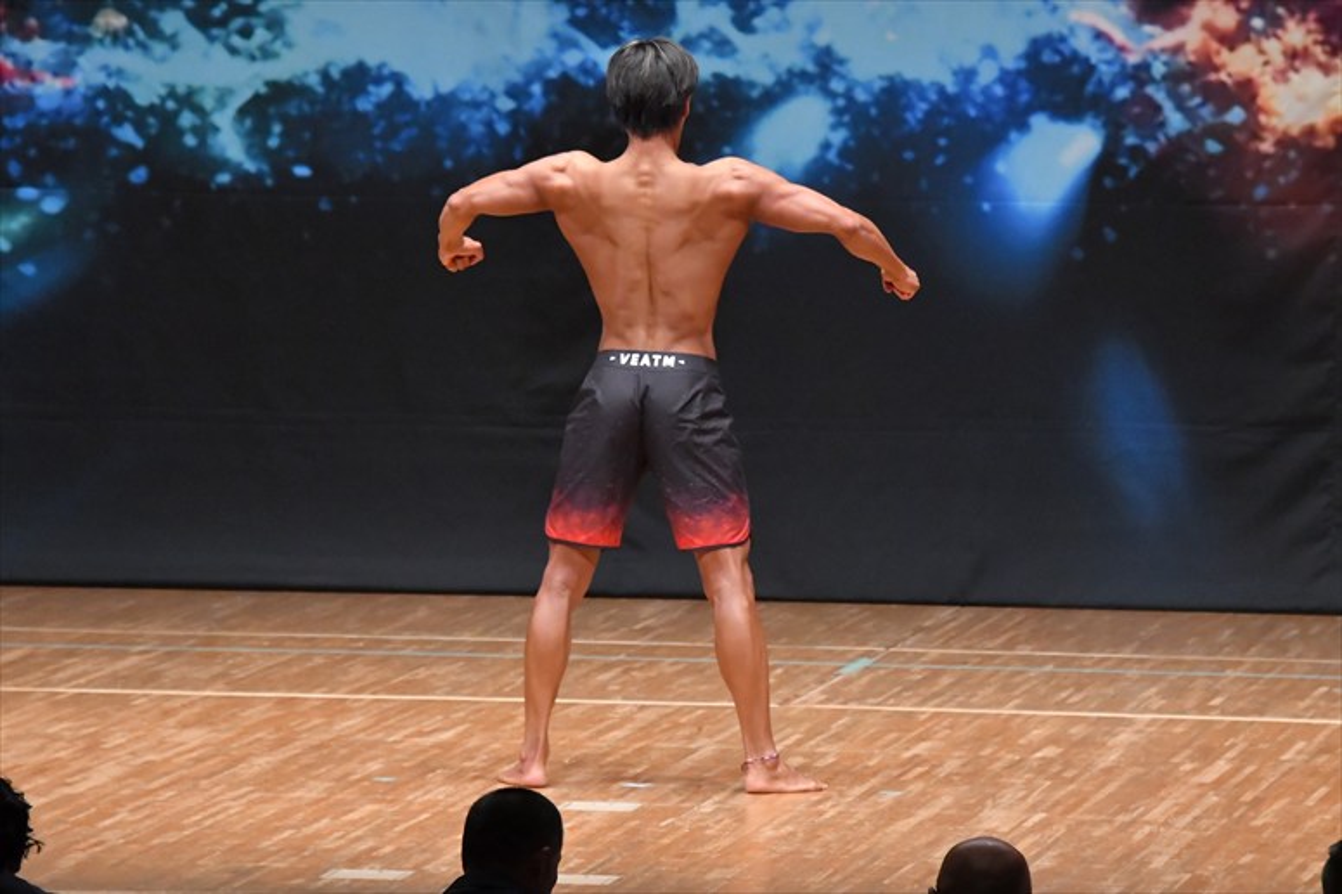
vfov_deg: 5.1
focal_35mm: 270
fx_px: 10060
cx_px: 671
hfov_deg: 7.6
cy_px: 447
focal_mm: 180
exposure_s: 1/400
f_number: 5.6
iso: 8000
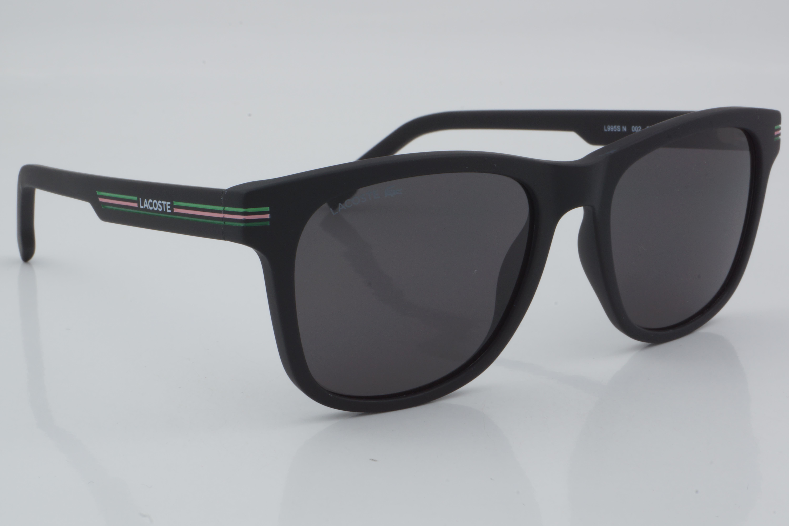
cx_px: 394
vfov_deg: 18.2
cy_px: 263
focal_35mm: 75
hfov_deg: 27.0
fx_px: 1644
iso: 100
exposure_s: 1/4
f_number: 29
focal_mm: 50
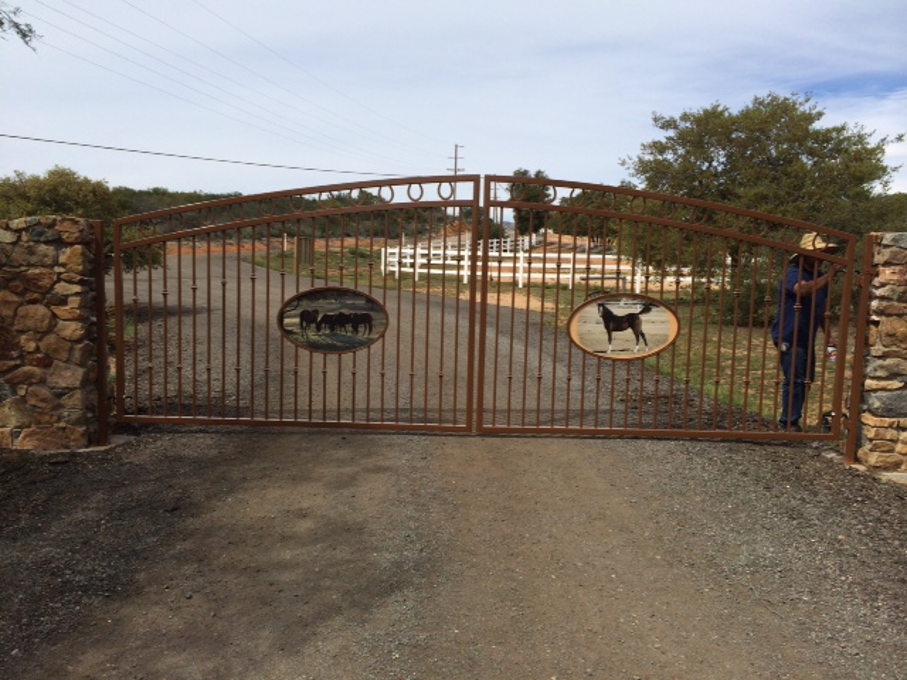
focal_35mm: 30
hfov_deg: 60.0
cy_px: 340
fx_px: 786
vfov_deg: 46.8
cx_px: 454
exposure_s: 1/3165
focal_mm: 4.12
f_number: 2.2
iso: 32
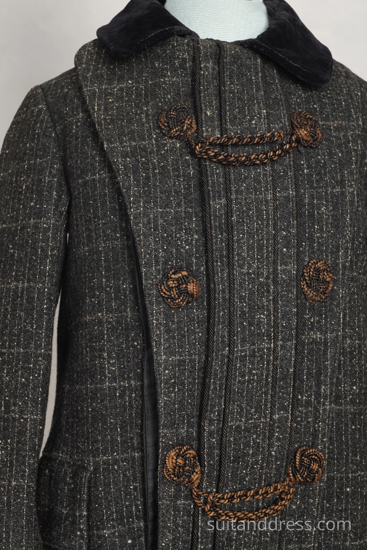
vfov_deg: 41.1
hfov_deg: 28.1
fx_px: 734
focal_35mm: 48
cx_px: 184
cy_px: 275
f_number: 7.1
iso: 400
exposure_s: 1/30
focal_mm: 32
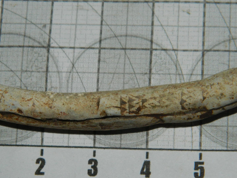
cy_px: 119
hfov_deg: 12.9
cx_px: 110
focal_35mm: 153
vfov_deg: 9.7
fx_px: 1048
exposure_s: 1/60
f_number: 12.6
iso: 200
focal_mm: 18.6
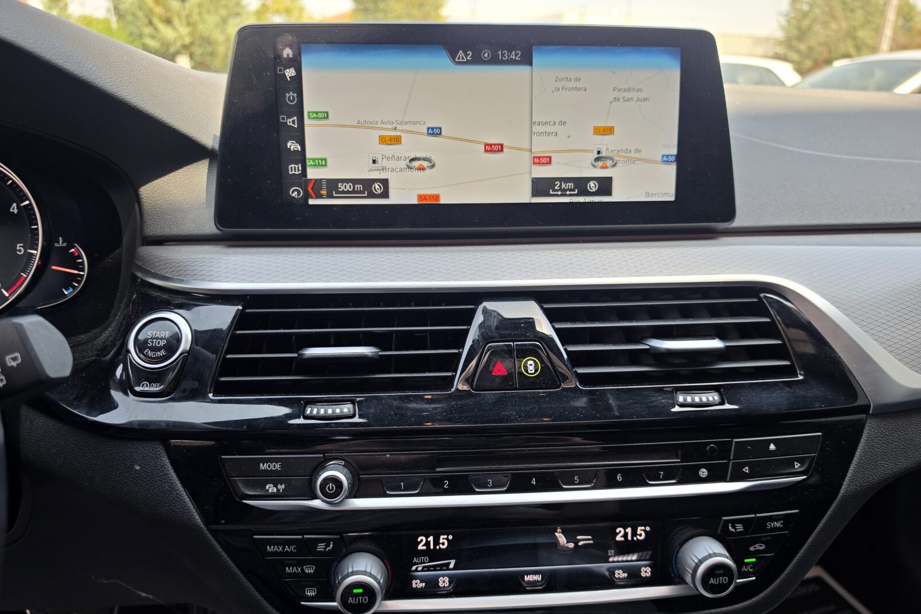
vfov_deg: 53.1
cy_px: 333
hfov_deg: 73.7
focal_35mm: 24
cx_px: 460
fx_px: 614
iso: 10
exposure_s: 1/64.9
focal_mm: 6.5
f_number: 1.4
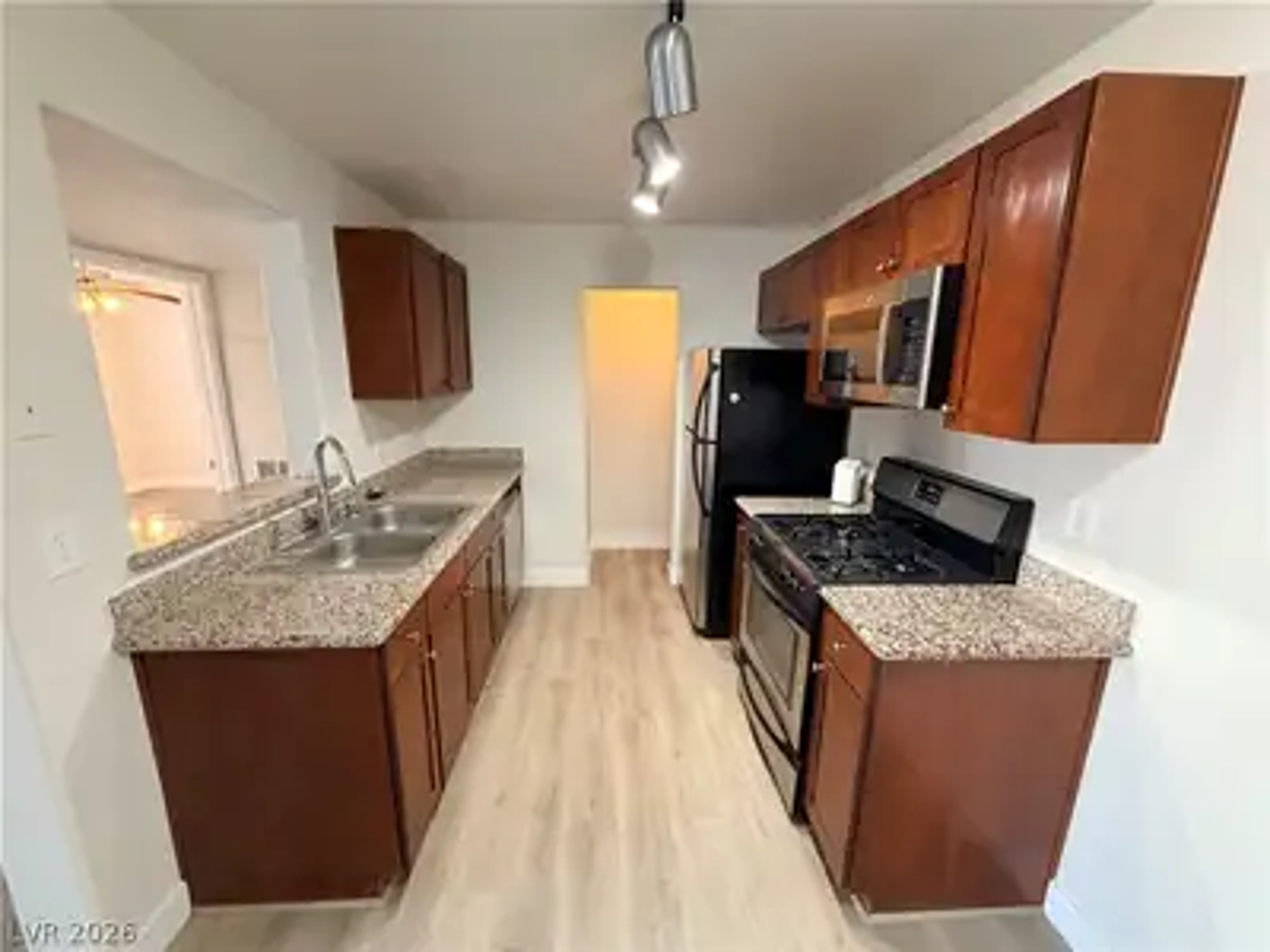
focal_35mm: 14
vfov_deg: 85.7
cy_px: 476
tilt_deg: -13.0
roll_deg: -0.3
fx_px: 514
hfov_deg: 102.1
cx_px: 635
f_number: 2.2
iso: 400
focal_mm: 2.22
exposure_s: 1/60
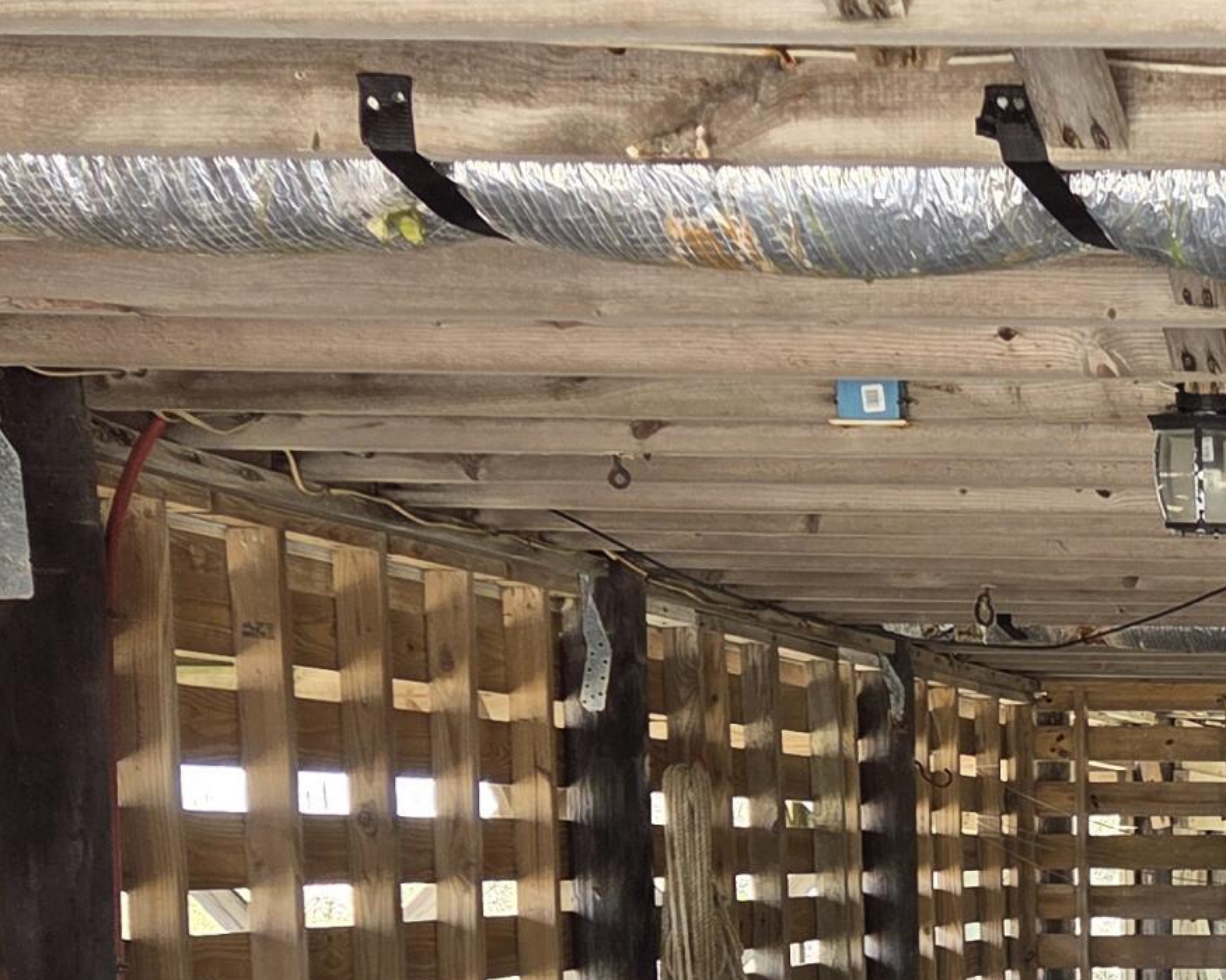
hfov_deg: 22.3
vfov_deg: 18.9
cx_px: 1576
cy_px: 1140
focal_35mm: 77
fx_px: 2794
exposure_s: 1/180
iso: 64
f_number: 1.8
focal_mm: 5.4
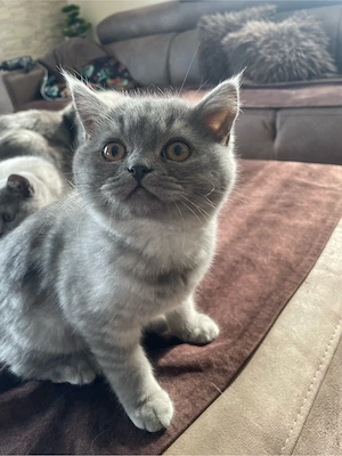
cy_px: 228
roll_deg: +11.0
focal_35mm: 26
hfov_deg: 53.1
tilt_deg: -28.5
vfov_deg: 67.3
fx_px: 343
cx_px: 171
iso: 125
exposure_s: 1/102
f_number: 1.6
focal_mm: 4.2
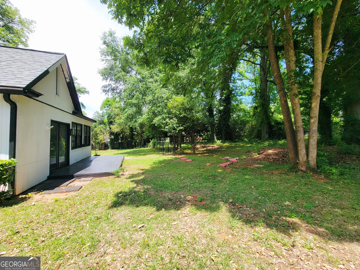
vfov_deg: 89.9
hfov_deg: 106.2
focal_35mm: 13
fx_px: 135
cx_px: 180
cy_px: 135
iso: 50
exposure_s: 1/769
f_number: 2.2
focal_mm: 2.2
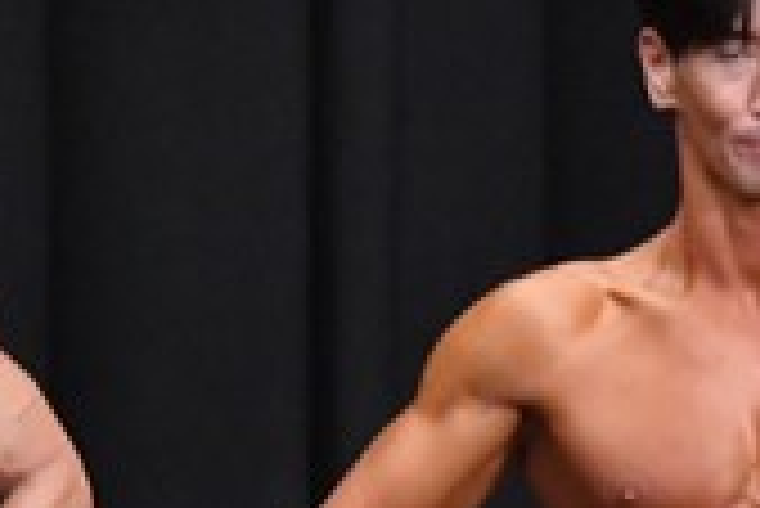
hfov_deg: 2.0
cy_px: 868
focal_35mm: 1032
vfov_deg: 1.3
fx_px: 21805
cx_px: 358
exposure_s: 1/400
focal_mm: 150
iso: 8000
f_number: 5.6
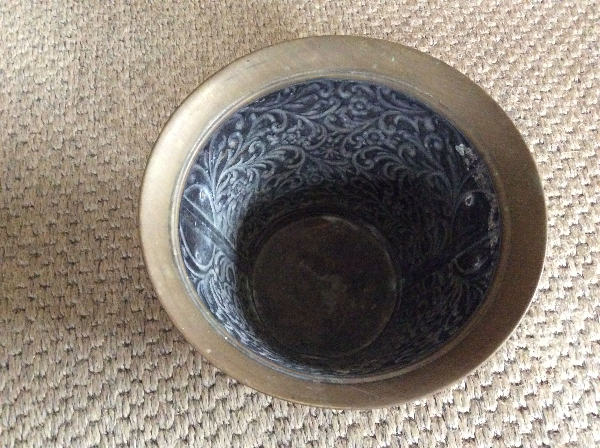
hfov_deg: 56.9
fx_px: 554
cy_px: 224
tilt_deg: -67.3
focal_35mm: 32
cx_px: 300
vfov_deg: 44.1
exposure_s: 1/17
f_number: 2.4
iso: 640
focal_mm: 3.3
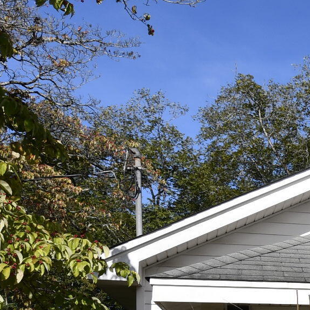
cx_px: 528
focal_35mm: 76
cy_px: 366
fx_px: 770
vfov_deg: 21.3
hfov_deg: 18.6
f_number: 9.5
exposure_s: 1/250
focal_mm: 12
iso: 100
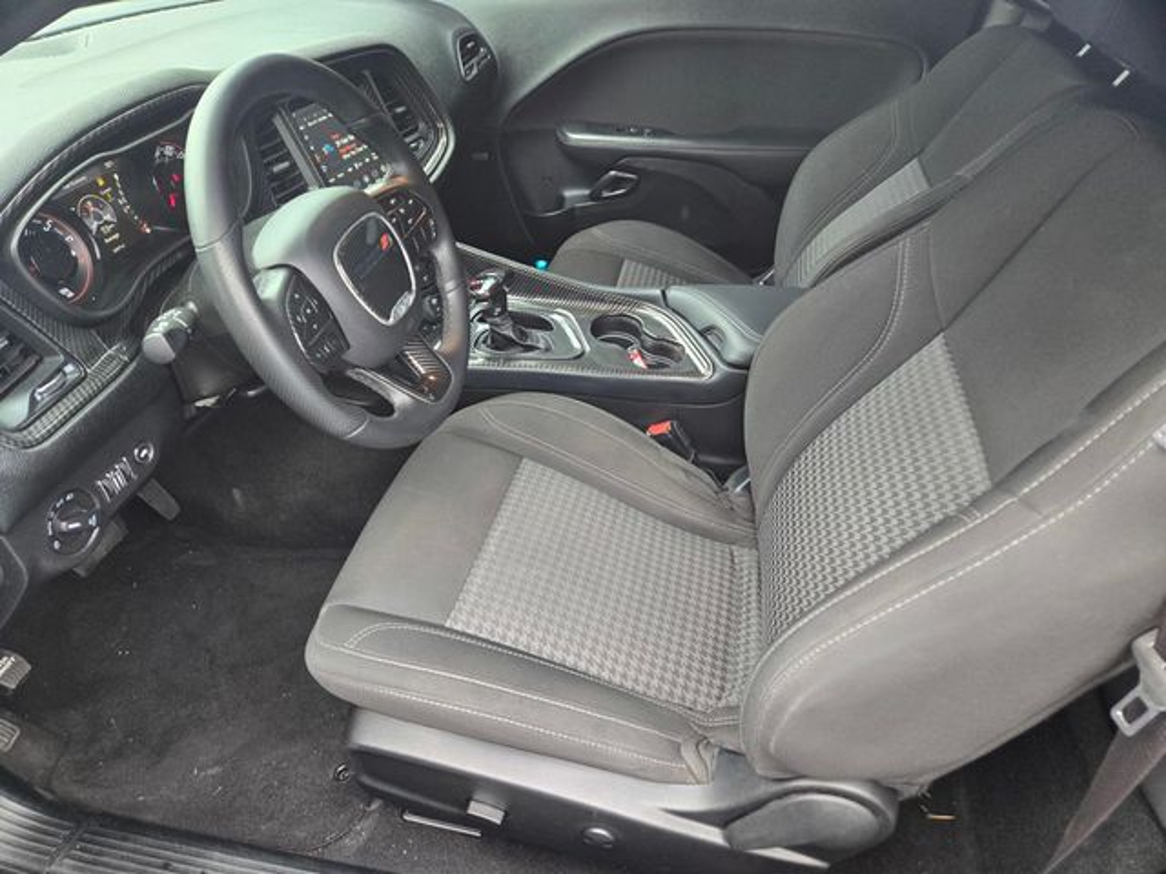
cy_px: 437
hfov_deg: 73.9
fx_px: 775
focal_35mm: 23
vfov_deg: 58.9
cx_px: 583
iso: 160
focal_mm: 5.4
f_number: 1.8
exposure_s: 1/180
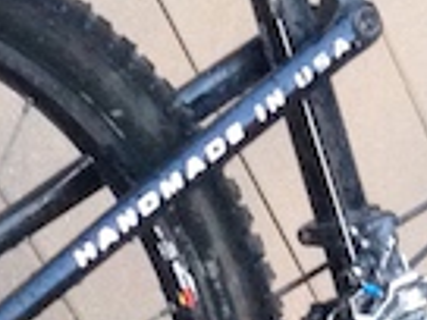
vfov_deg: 6.0
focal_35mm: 248
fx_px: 3059
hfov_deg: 8.0
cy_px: 129
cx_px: 386
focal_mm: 4.12
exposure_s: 1/20
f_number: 2.4
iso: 320
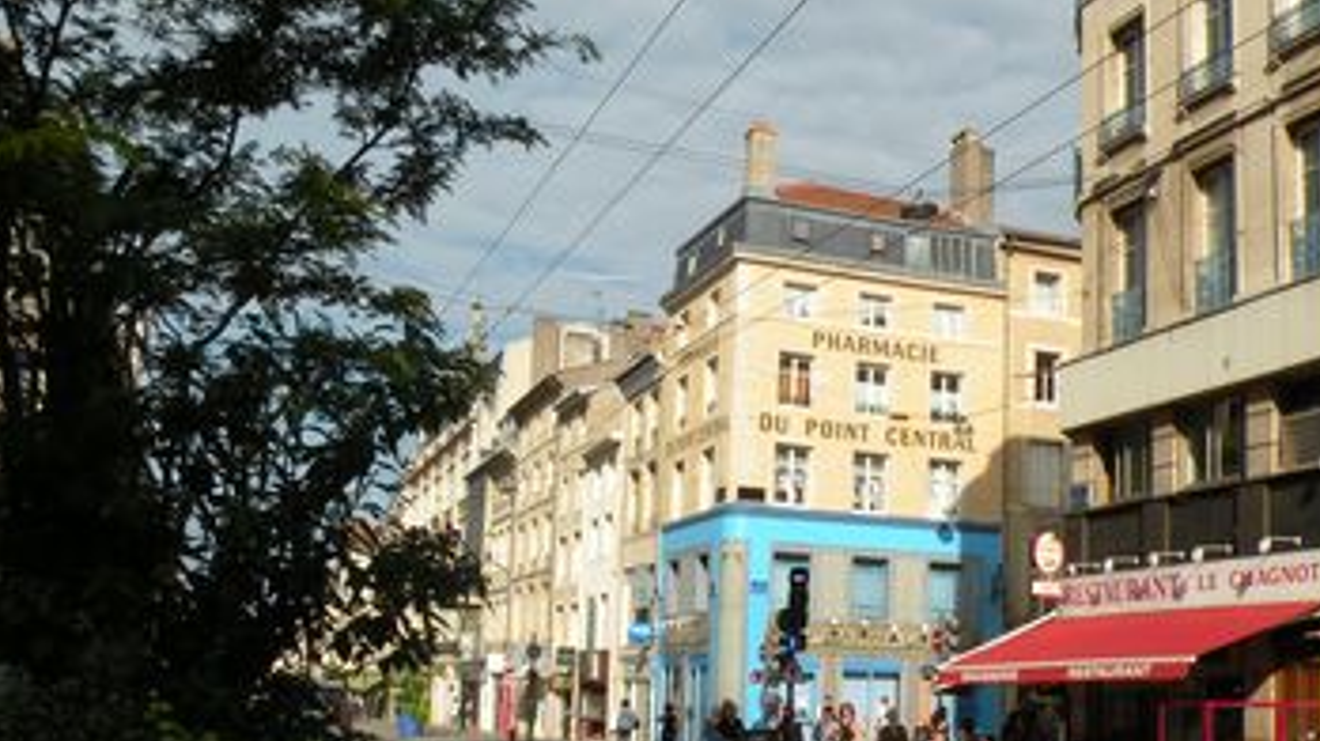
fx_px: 1504
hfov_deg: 46.7
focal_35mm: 43
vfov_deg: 27.4
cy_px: 531
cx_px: 866
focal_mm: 4.7
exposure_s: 1/282
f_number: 6.3
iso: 64
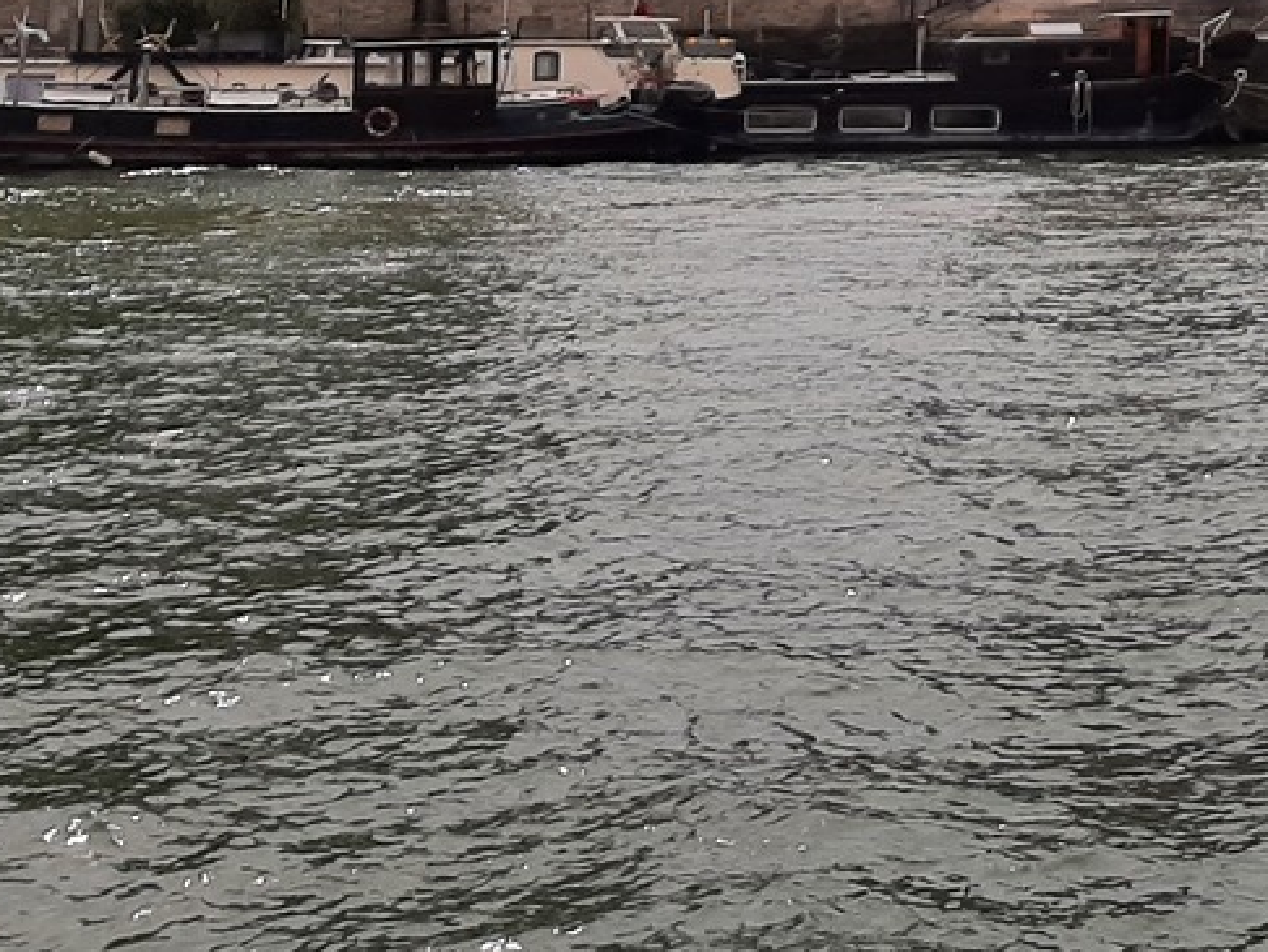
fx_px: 2822
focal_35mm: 77
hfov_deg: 23.4
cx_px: 1469
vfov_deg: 17.9
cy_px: -297
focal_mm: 3.93
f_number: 1.7
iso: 40
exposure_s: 1/7042
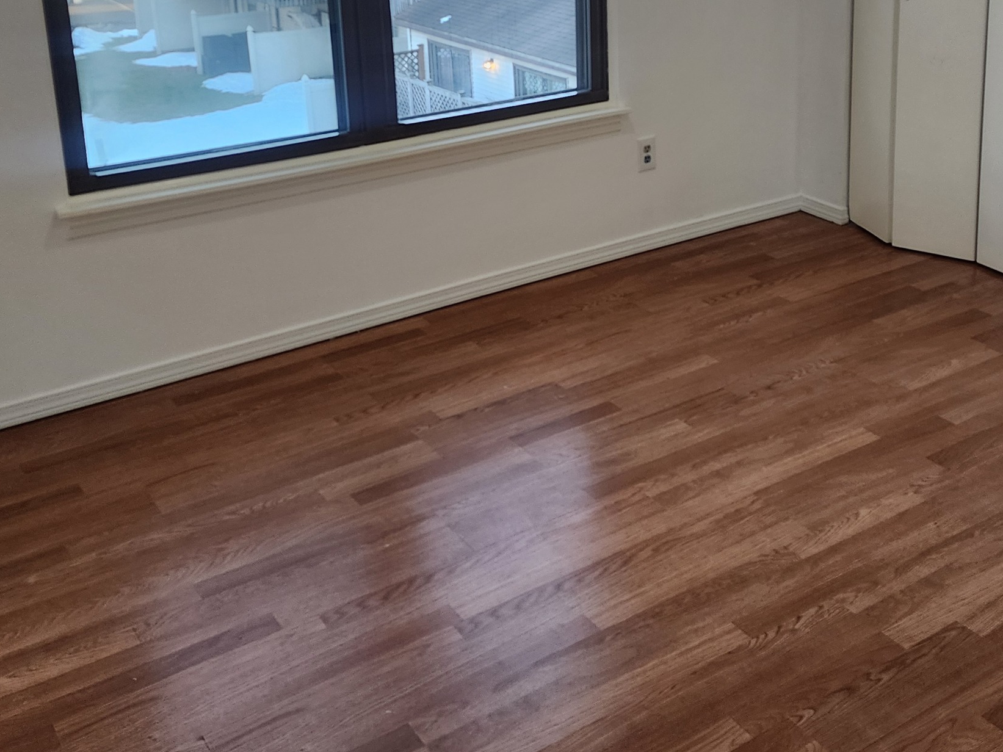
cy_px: 117
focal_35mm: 43
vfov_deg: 32.4
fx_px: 1246
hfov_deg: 43.5
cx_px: 624
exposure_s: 1/120
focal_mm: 6.4
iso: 125
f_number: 1.8
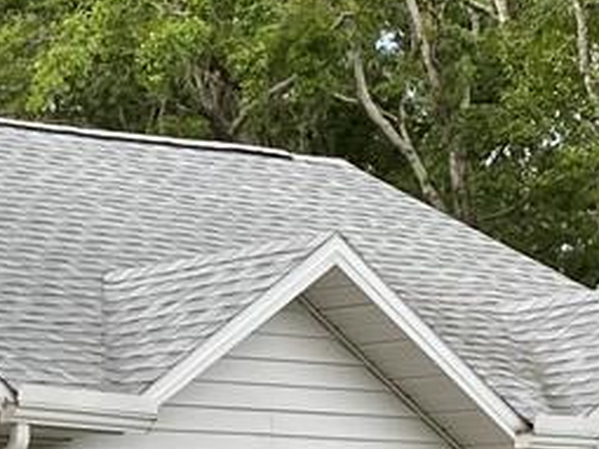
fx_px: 2819
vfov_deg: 8.9
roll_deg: +0.5
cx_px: -237
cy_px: 698
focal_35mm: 163
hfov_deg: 11.7
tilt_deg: -0.7
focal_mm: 4.25
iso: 32
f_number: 1.8
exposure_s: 1/513
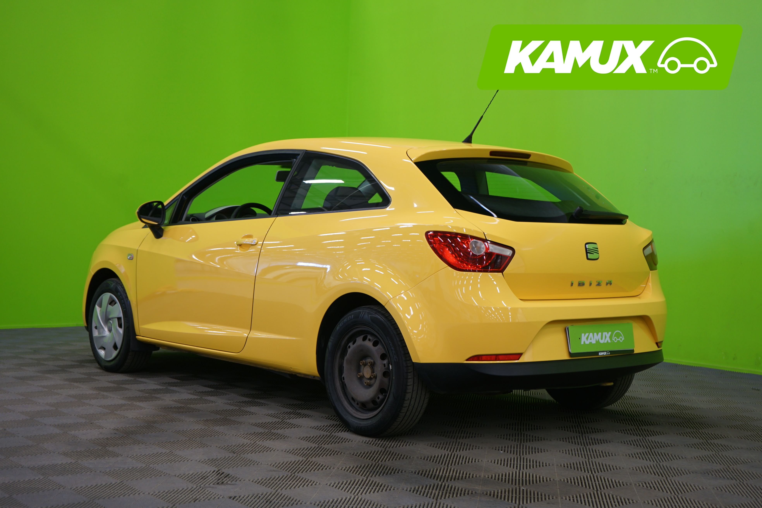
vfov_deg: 26.5
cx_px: 381
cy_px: 254
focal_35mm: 51
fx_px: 1079
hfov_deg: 38.9
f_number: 4.5
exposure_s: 1/13
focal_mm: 51
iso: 400
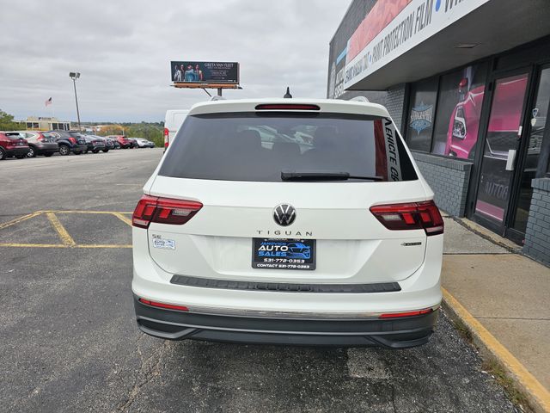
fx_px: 365
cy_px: 206
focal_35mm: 23
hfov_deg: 73.9
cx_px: 275
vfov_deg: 58.9
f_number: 1.7
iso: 10
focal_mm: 6.3
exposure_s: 1/391
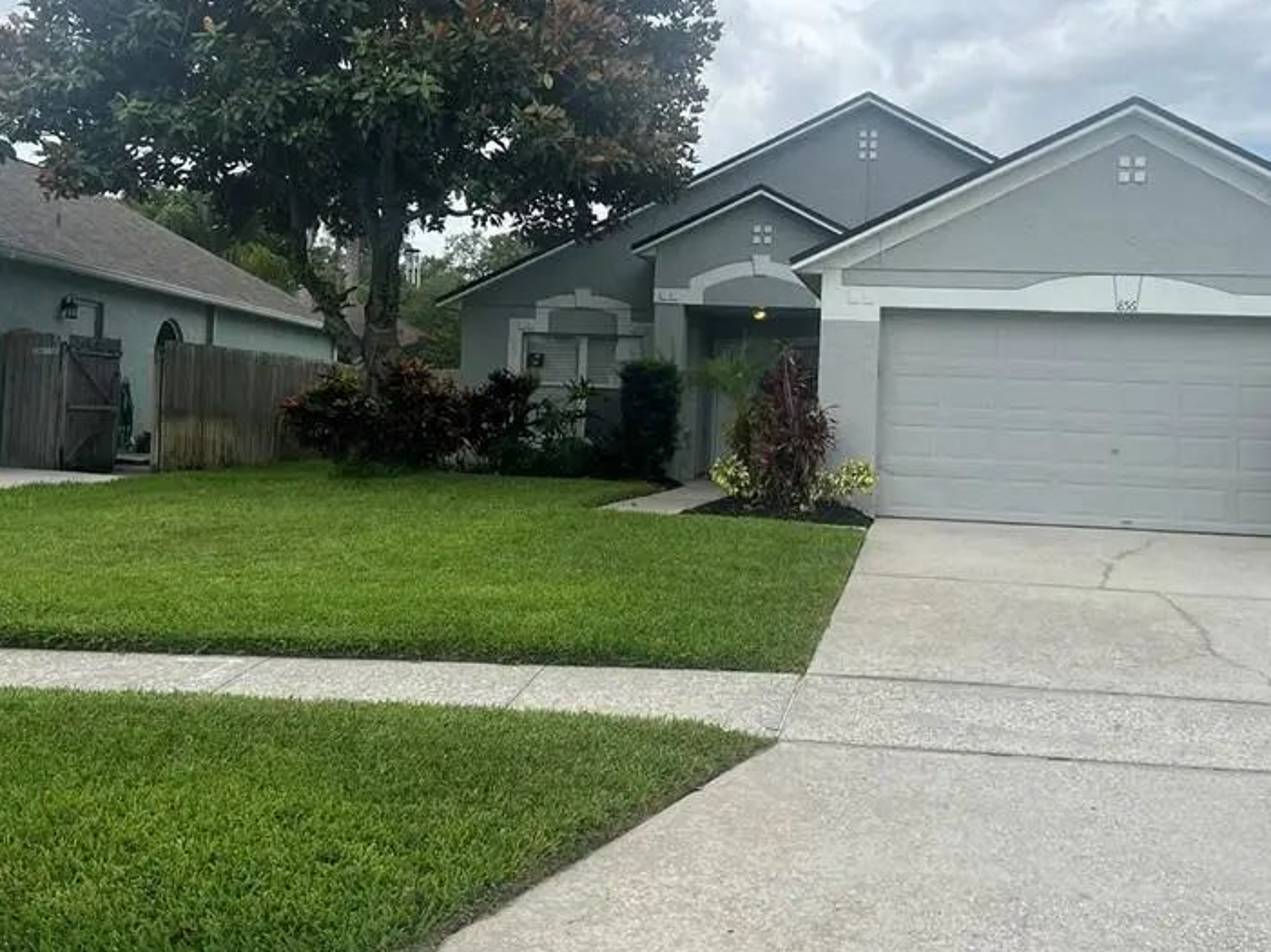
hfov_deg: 48.5
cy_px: 408
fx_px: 1395
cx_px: 792
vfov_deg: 37.6
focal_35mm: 38
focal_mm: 5.7
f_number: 1.5
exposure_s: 1/4444
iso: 50
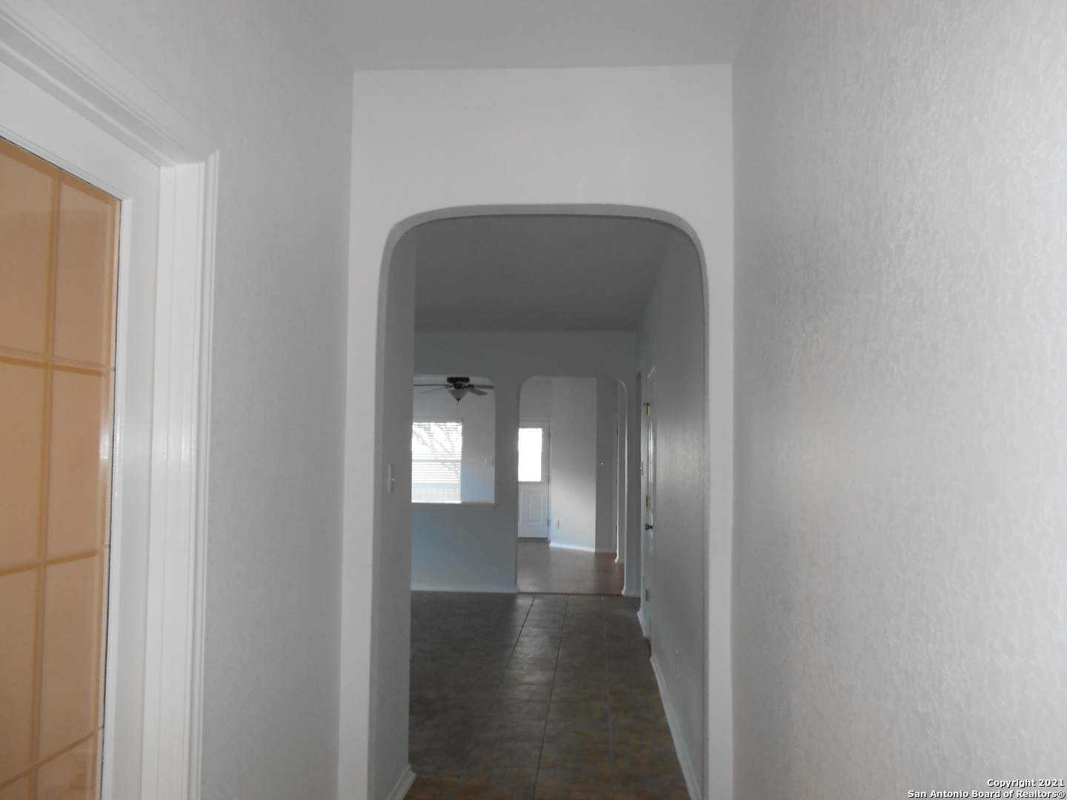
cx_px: 534
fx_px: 801
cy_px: 400
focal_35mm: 26
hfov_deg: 67.3
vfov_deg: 53.1
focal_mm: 4.6
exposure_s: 1/25
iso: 200
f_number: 3.2
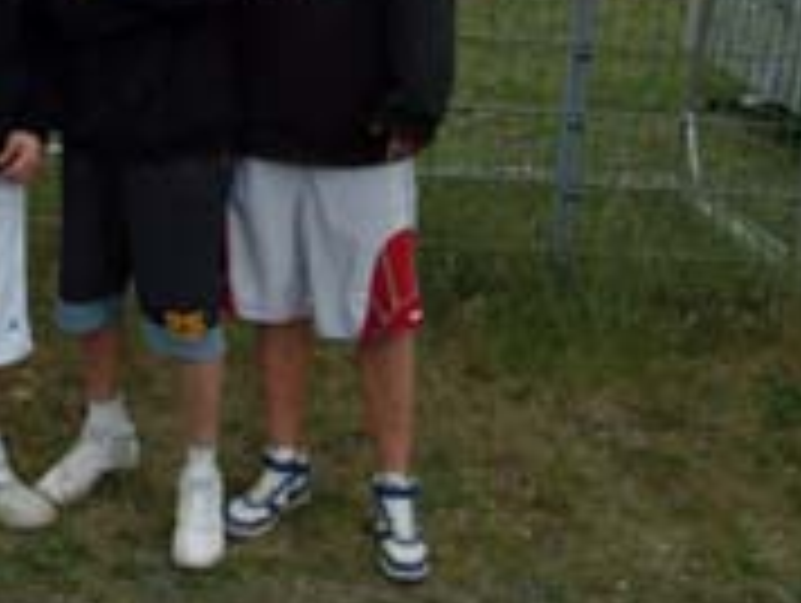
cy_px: 32
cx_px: 212
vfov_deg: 20.7
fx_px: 1604
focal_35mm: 69
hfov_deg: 27.7
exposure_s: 1/350
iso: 400
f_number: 9.5
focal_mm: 19
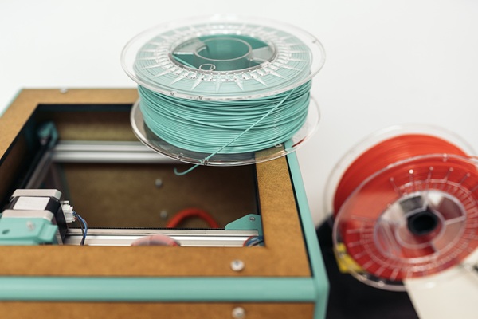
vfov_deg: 37.9
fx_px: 465
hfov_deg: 54.4
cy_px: 160
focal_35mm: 35
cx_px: 239
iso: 1000
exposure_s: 1/320
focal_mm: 35
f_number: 2.2
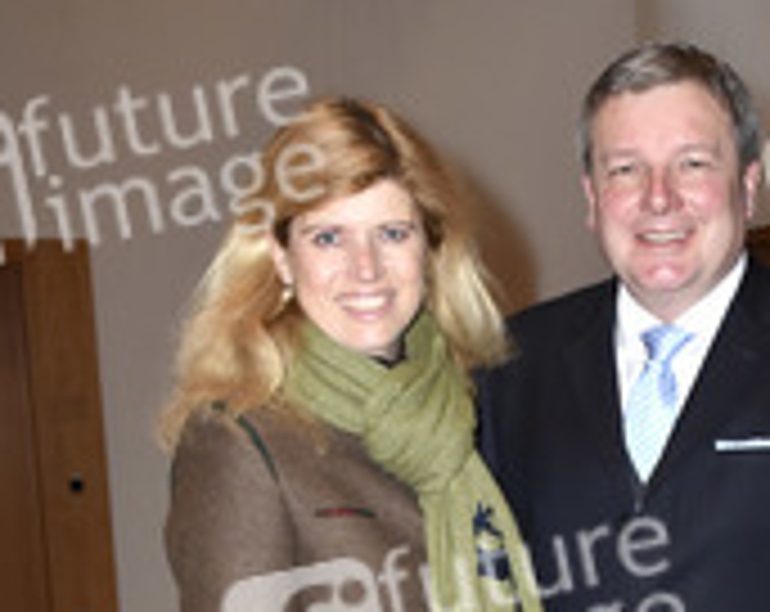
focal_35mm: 99
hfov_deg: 19.3
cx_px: 585
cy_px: 850
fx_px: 2251
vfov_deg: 14.7
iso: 640
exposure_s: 1/160
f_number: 4.5
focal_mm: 30
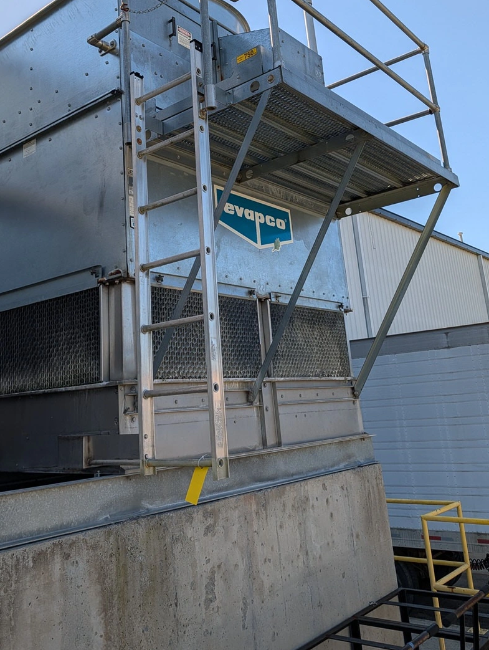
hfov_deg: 42.9
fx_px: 620
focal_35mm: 33
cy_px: 235
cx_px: 206
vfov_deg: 54.5
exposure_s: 1/5650
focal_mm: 6.9
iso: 22
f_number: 1.68
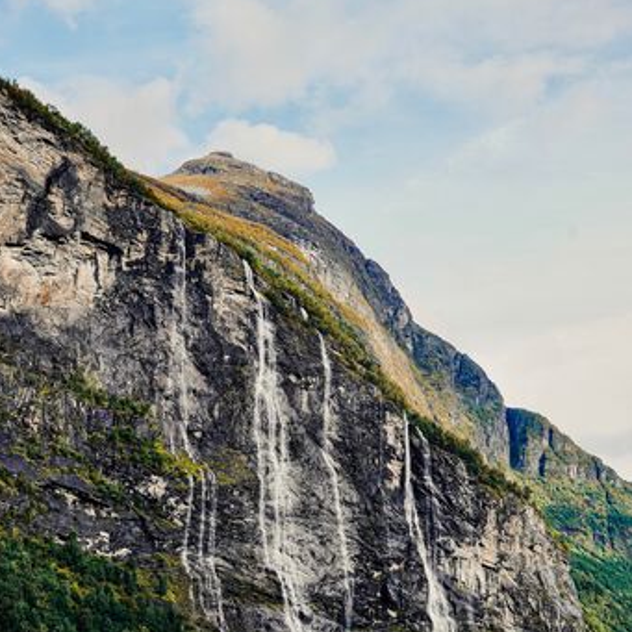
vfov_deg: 33.4
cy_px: 348
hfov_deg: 33.4
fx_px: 1053
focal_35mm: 51
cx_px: 313
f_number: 7.1
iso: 100
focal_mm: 39
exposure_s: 1/100
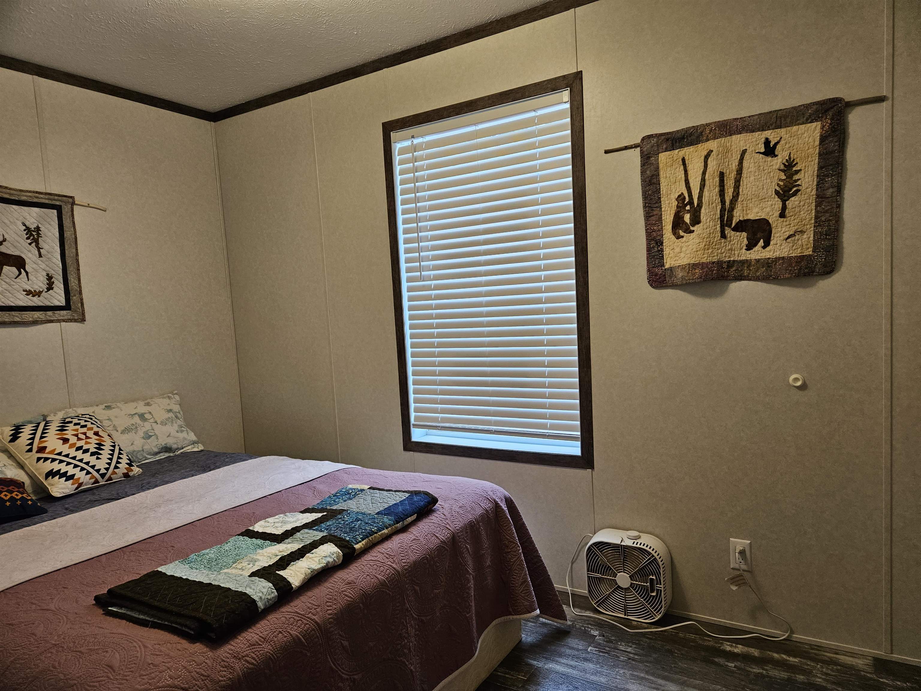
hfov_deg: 73.9
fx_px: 612
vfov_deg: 58.9
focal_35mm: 23
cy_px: 346
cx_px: 460
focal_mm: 5.4
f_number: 1.8
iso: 200
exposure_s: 1/120
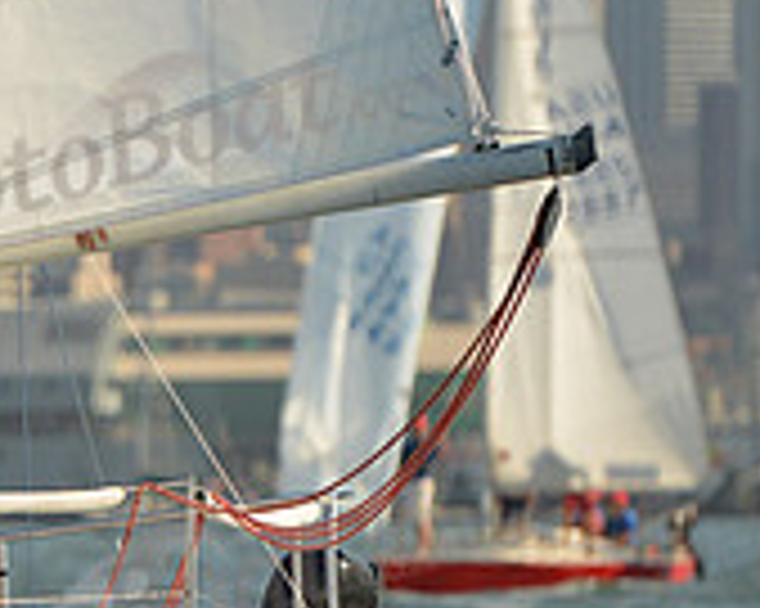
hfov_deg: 3.3
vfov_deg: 2.7
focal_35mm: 581
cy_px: 444
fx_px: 13061
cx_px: -409
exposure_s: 1/1250
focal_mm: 180
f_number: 5
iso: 400
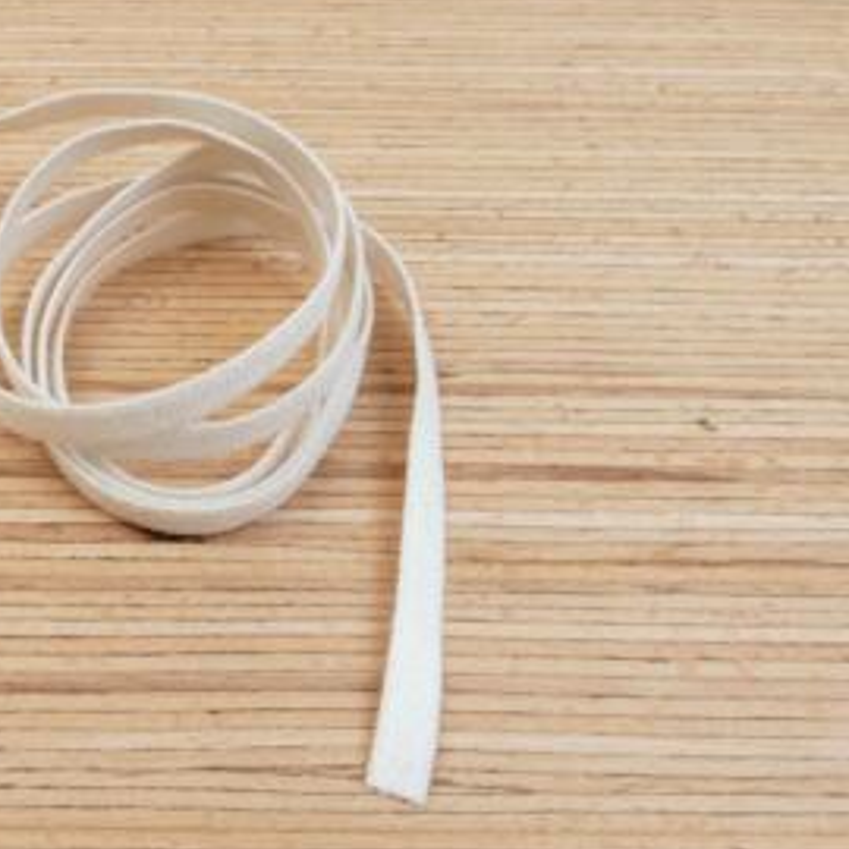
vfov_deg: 40.9
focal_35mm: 41
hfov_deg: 37.8
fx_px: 1138
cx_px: 63
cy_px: 451
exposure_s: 1/200
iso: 800
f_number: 8
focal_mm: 9.12
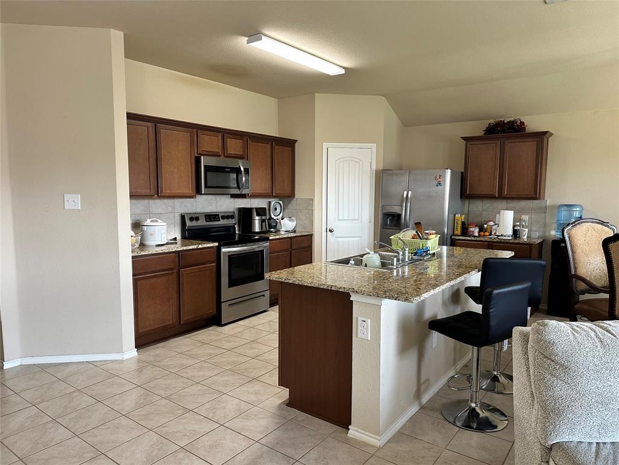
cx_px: 310
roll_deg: -0.1
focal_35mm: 24
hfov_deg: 71.6
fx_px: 429
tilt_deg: -4.8
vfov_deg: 56.8
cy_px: 232
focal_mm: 6.86
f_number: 1.78
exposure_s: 1/60
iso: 200
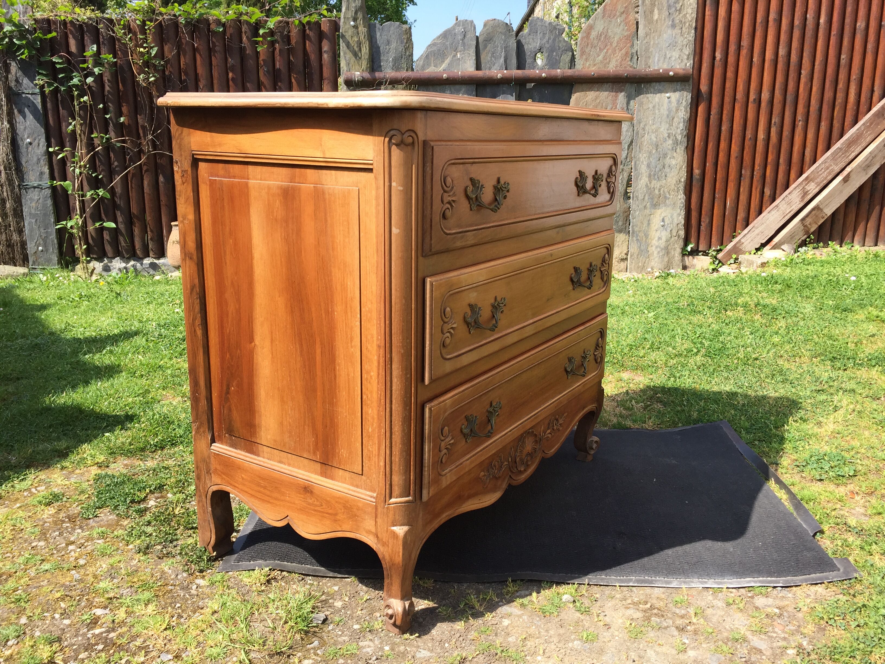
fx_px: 741
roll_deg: -0.2
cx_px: 442
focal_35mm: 29
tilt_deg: -13.8
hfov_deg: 61.7
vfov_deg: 48.2
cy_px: 332
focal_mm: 4.15
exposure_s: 1/732
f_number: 2.2
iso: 32
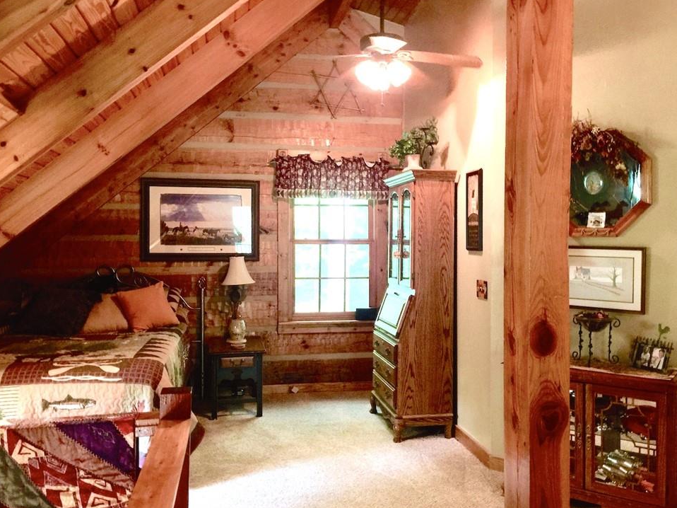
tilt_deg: -0.3
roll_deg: -0.9
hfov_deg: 58.3
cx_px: 355
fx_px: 606
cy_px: 255
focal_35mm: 31
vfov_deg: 45.4
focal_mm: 4.15
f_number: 2.2
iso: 80
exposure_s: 1/4
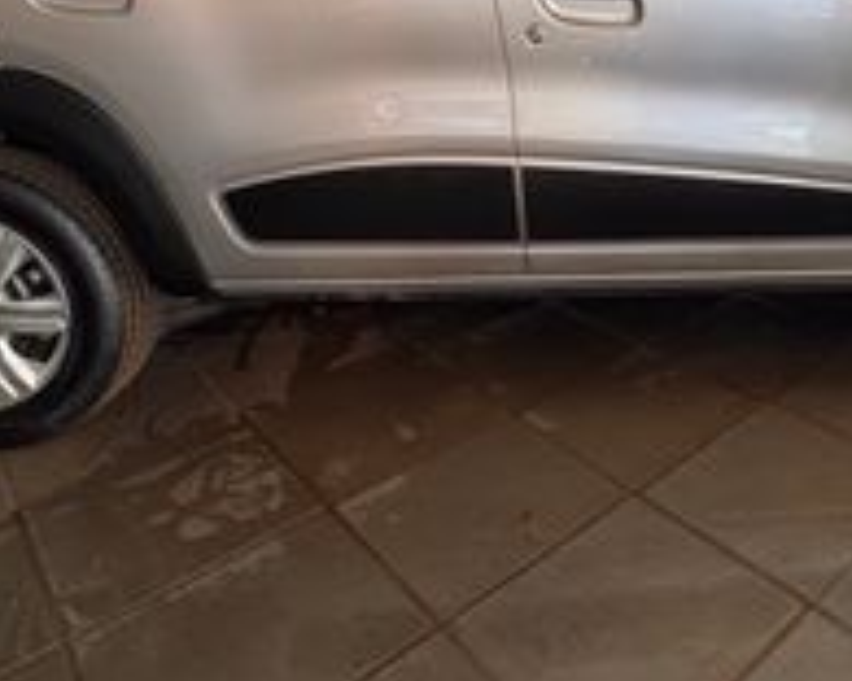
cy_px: 96
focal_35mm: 33
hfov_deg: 50.6
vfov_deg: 41.7
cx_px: 695
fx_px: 832
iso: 320
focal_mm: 2.22
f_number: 2.2
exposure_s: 1/120
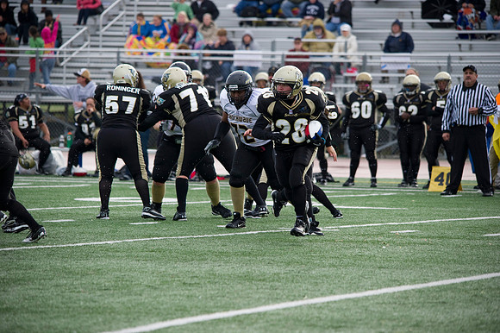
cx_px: 250
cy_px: 166
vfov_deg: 4.7
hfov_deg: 7.1
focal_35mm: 290
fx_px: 4025
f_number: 6
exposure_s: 1/1000
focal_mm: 290
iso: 1600
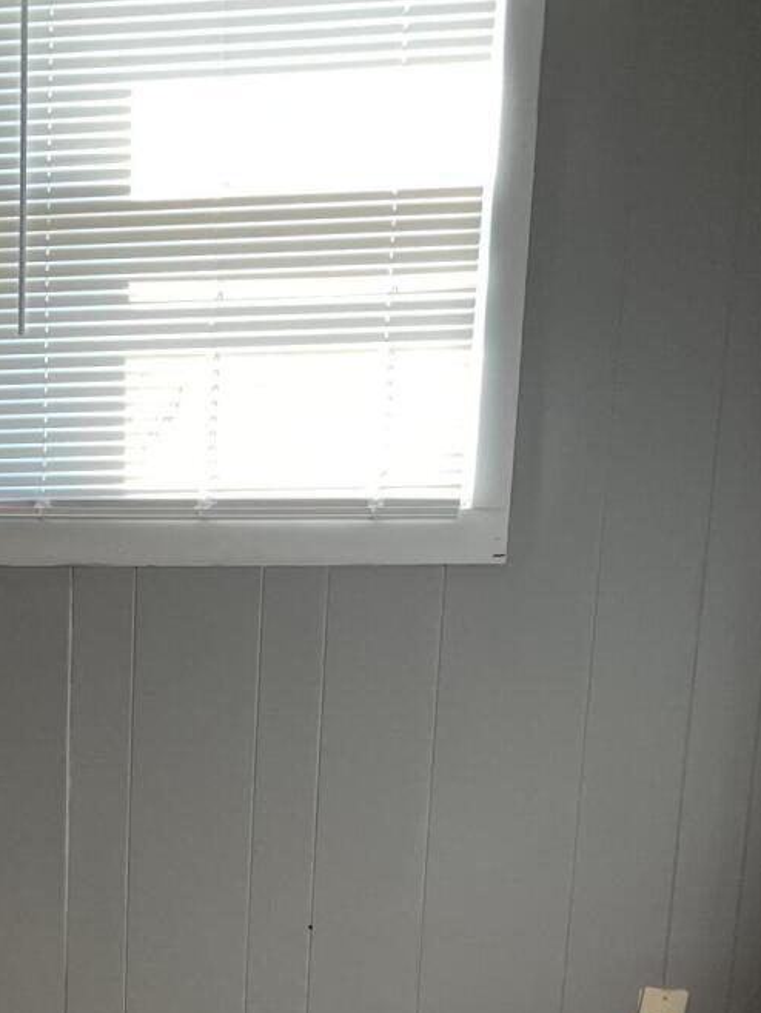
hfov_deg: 17.8
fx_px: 2314
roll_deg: +0.8
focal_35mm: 79
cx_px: -156
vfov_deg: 22.7
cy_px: 1219
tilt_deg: -19.6
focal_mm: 4.2
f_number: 1.6
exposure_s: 1/60
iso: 80
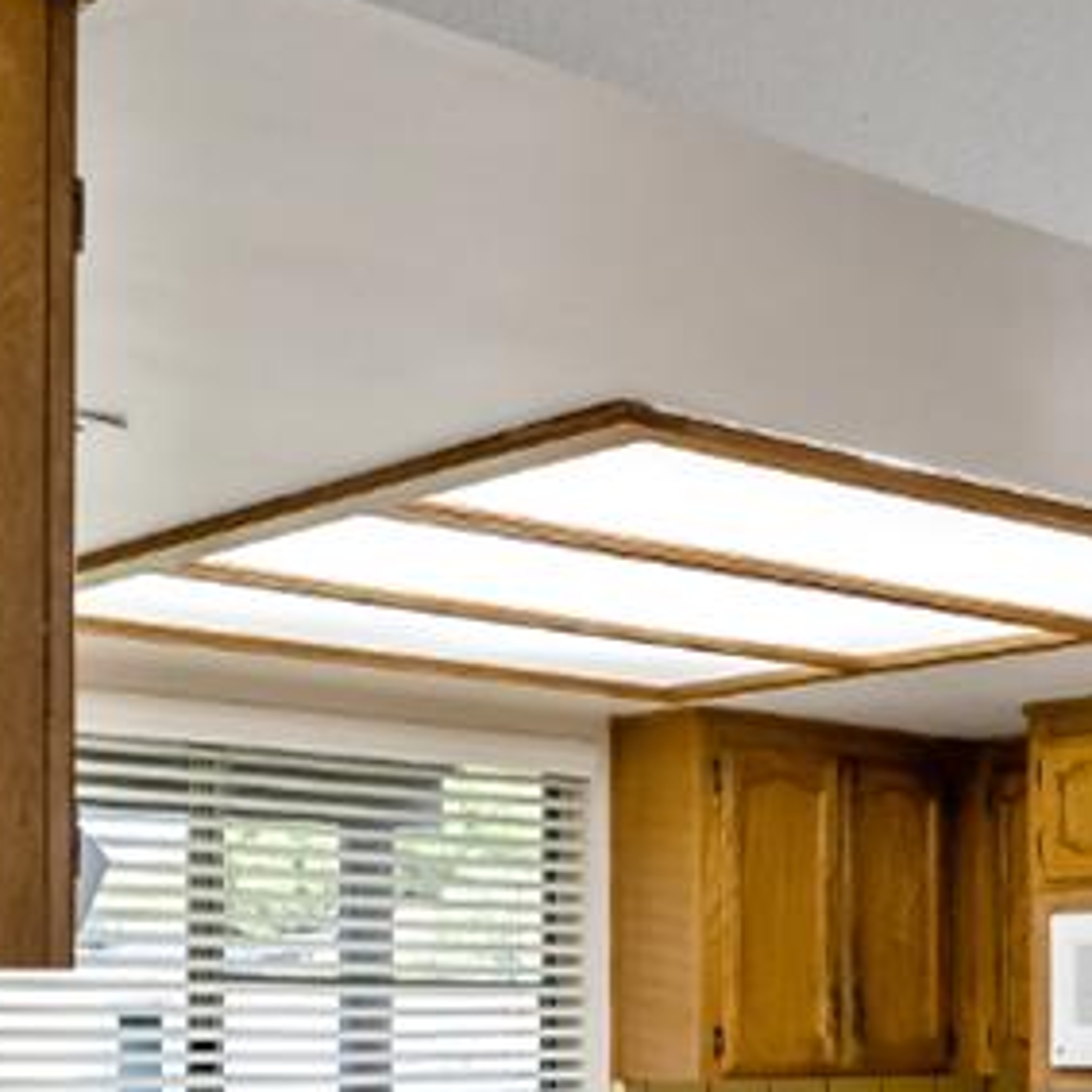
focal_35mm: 66
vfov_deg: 24.7
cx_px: 1416
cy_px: 1146
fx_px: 2345
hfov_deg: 23.3
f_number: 4
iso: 800
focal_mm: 14.6
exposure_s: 1/160
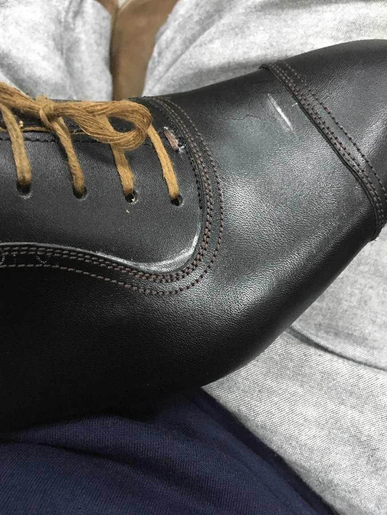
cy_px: 252
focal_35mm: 30
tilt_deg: -76.6
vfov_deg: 60.0
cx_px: 193
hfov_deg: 46.8
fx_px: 447
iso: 200
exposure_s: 1/17
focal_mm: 4.15
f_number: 2.2
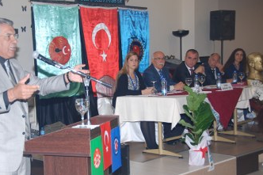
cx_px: 105
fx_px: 487
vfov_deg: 20.4
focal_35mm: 67
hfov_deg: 30.2
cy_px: 107
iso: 200
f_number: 4.2
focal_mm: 35
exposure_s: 1/60
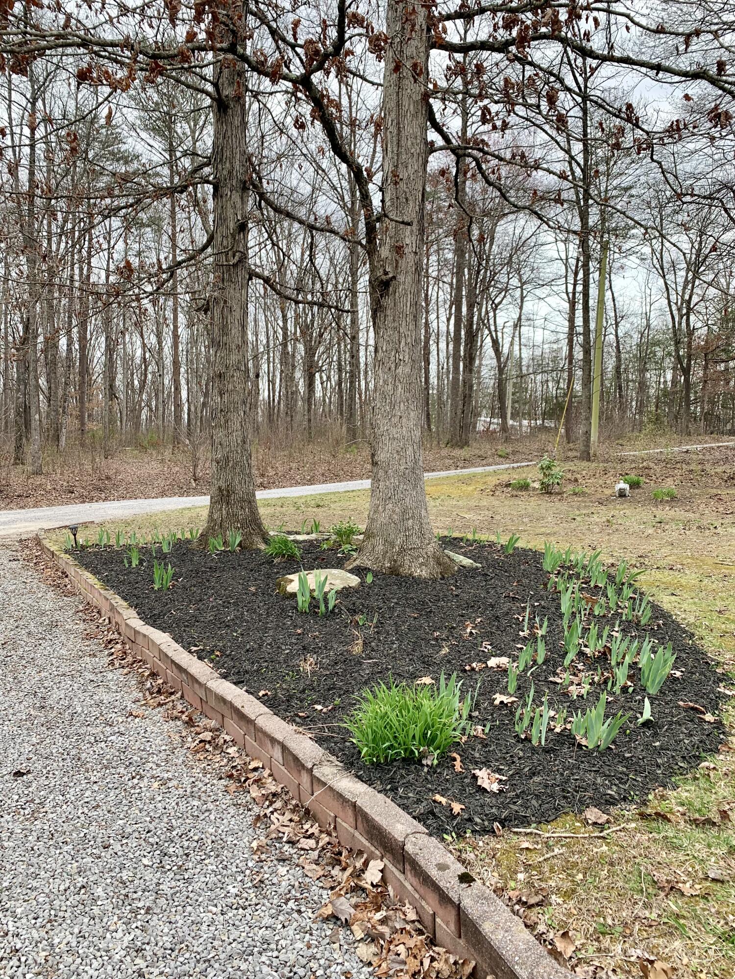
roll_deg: -1.3
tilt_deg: -1.6
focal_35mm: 26
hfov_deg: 53.1
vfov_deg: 67.3
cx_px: 368
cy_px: 490
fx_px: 736
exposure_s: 1/502
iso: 25
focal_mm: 4.25
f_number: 1.8
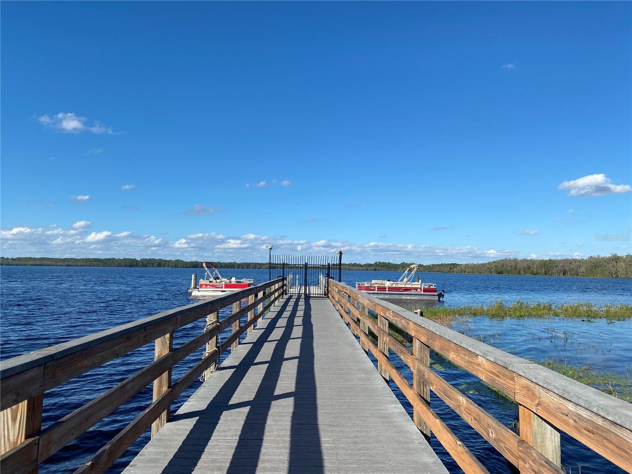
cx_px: 316
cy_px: 237
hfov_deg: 67.3
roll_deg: -1.1
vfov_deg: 53.1
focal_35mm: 26
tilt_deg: +4.3
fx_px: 475
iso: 32
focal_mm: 4.25
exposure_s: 1/3300
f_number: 1.8
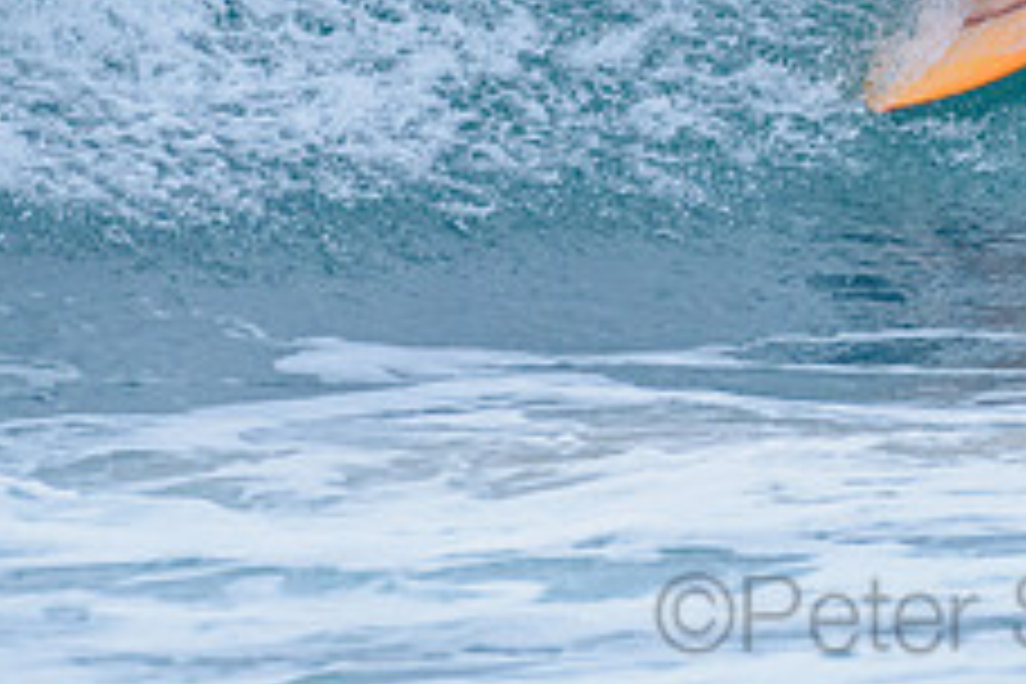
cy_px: -130
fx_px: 45511
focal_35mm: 1597
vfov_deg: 0.9
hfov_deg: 1.3
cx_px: 1017
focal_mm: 500
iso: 800
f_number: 5.6
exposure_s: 1/2000
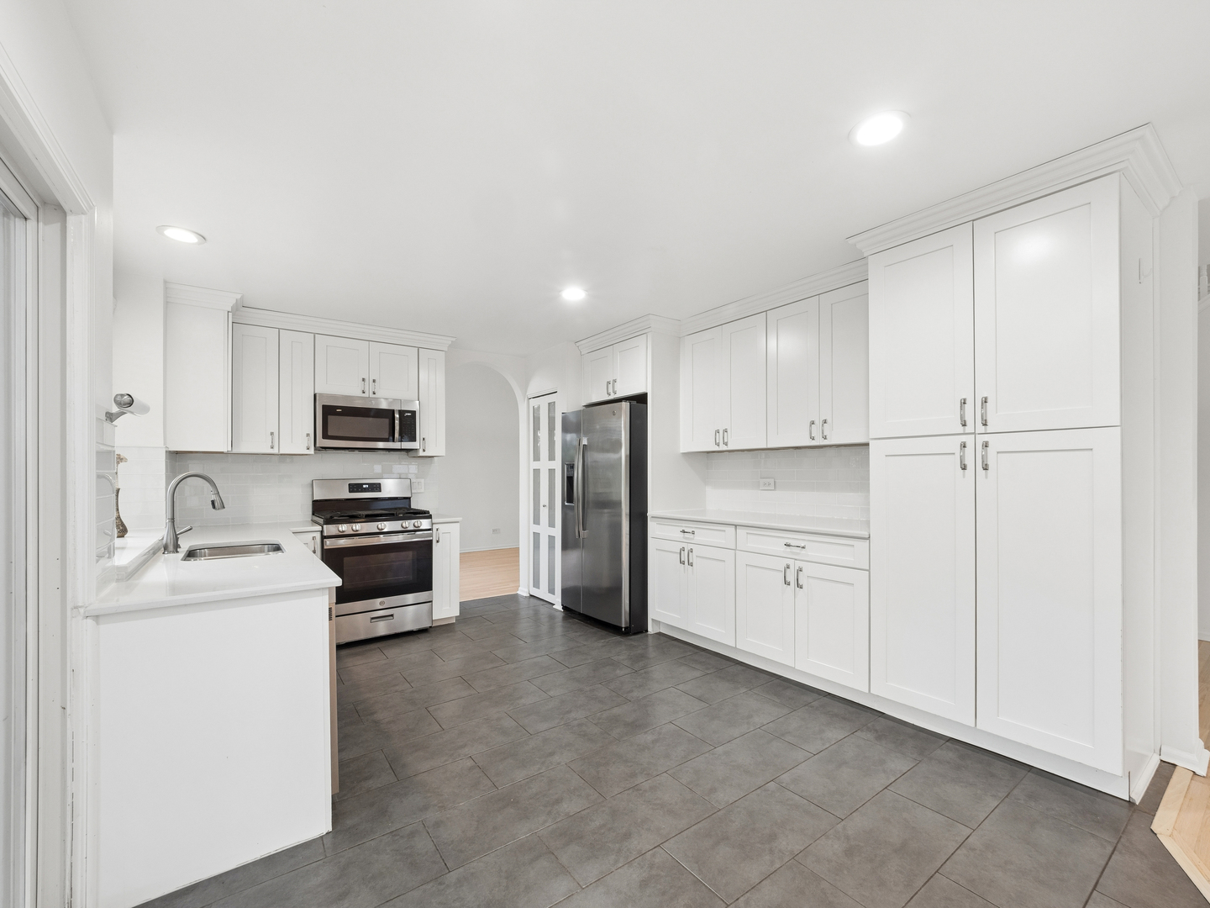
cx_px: 605
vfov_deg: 85.7
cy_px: 454
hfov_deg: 102.1
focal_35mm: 14
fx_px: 489
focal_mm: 7
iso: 400
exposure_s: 1/13
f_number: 8
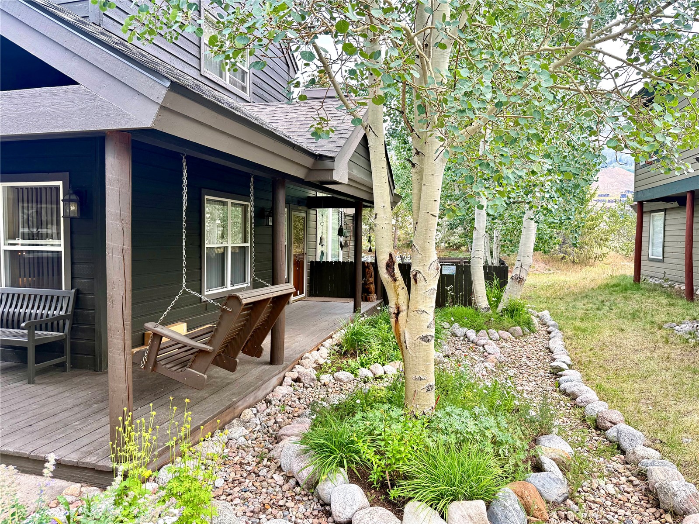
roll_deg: -0.7
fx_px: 485
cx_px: 350
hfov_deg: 71.6
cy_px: 262
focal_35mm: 24
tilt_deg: -2.2
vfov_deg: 56.8
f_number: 1.78
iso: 100
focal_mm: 6.76
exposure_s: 1/423
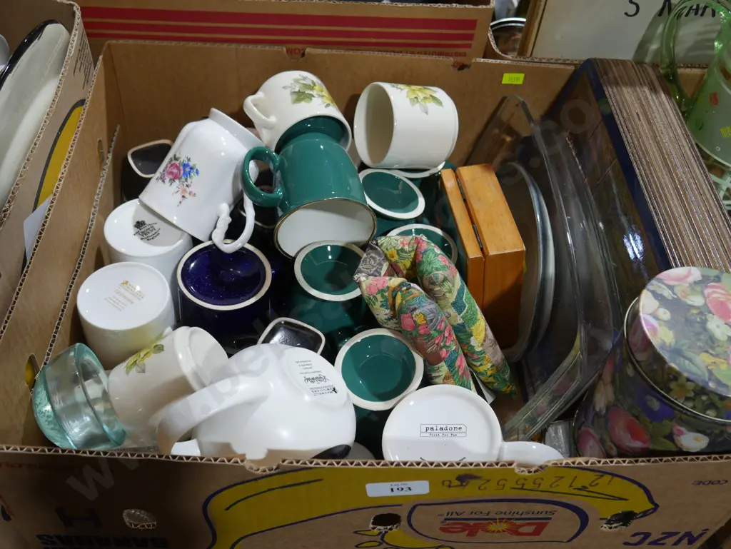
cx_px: 366
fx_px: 761
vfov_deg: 39.7
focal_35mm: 36
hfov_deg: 51.3
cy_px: 274
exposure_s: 1/60
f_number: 4
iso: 200
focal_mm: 18
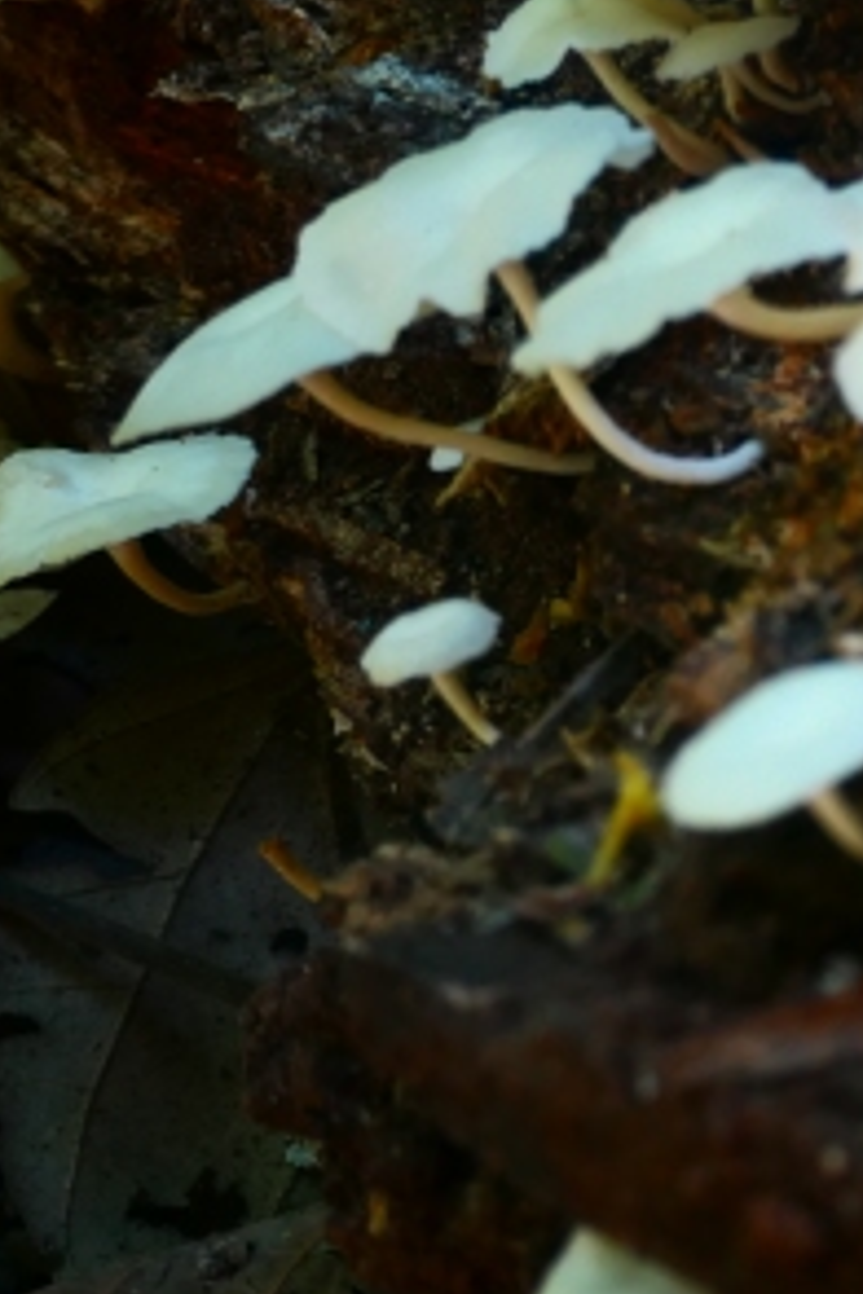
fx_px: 3128
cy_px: 702
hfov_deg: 14.7
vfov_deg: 23.4
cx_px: 1272
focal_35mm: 87
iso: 320
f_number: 3.6
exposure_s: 1/80
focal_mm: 11.7
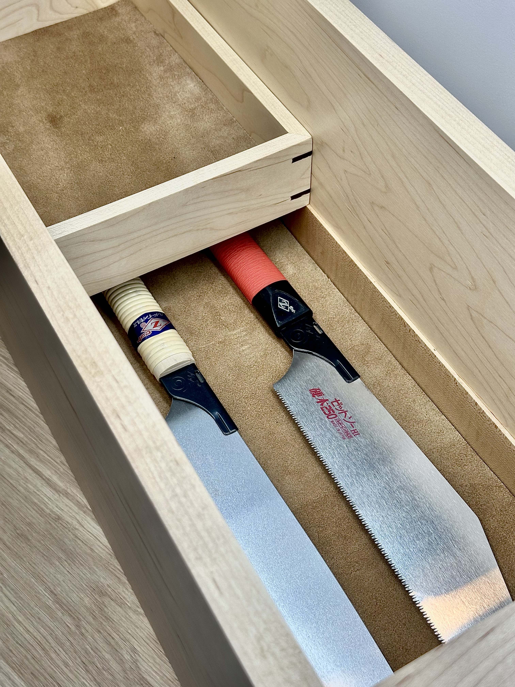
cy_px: 344
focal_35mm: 48
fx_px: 952
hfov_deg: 30.3
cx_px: 258
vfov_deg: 39.7
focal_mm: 6.86
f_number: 1.78
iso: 50
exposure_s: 1/233
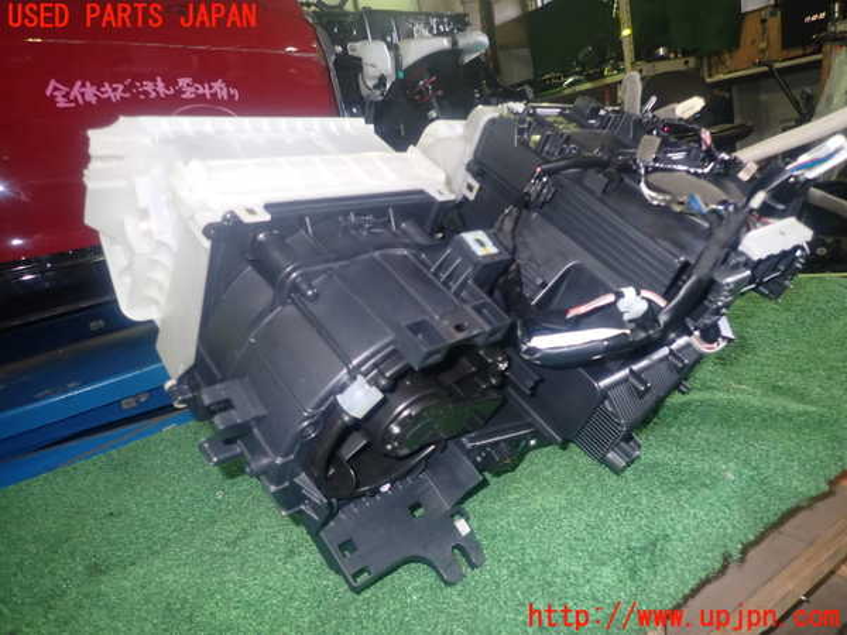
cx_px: 424
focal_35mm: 25
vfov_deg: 54.9
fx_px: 612
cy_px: 318
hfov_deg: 69.4
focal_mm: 4.5
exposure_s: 1/30
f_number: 2
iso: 250
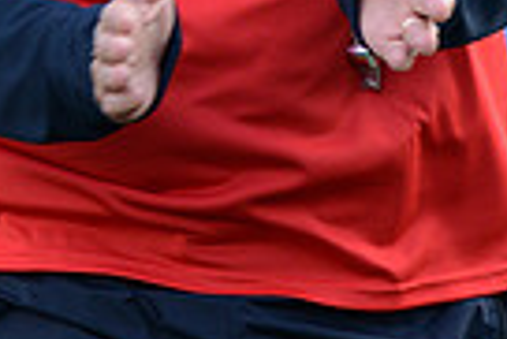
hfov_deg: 1.8
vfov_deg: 1.2
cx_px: 224
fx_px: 16241
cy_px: -166
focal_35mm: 1152
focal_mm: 270
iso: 800
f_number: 4
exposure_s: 1/640
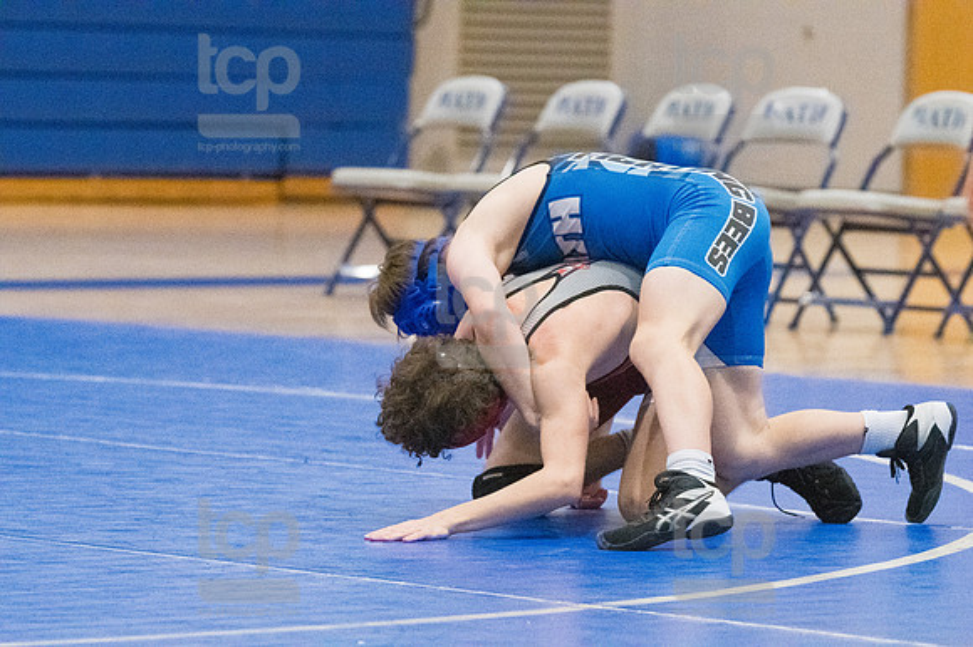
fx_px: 6672
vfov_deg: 5.6
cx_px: 486
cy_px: 324
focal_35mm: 247
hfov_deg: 8.3
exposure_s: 1/1600
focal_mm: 165
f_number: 4.5
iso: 10000
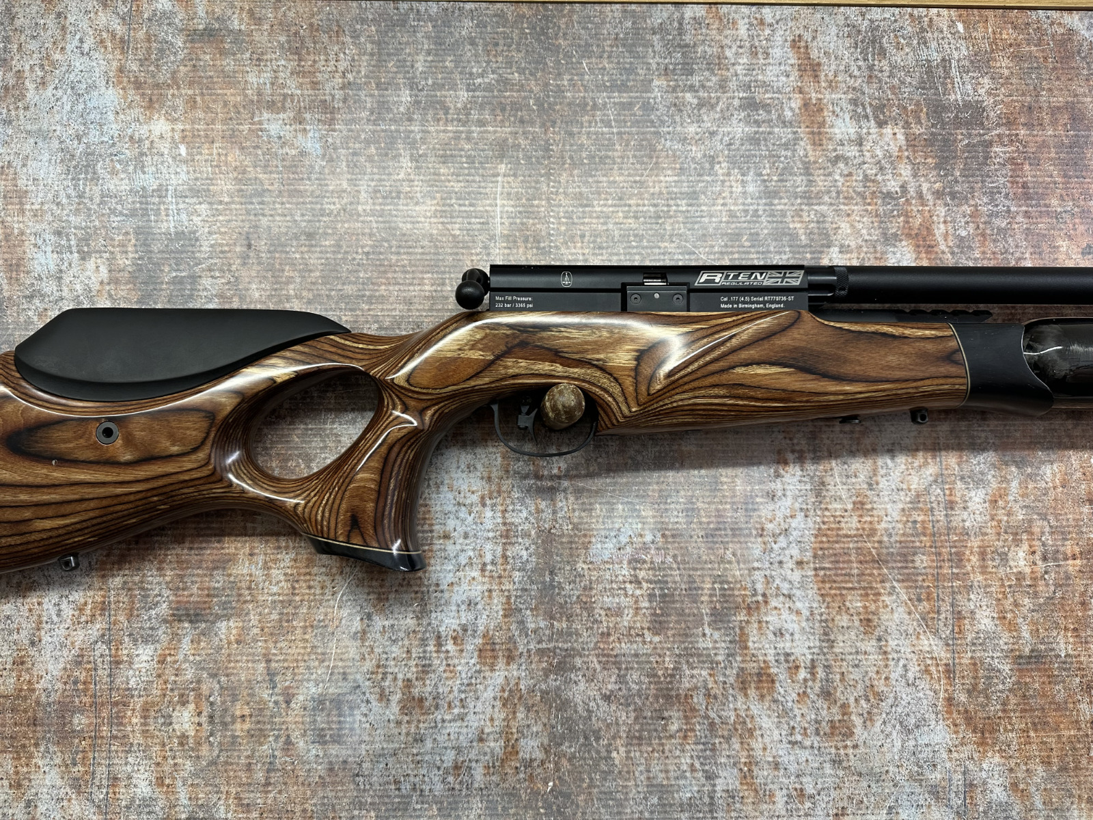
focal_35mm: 24
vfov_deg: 56.8
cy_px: 410
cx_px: 546
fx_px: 758
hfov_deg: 71.6
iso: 160
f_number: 1.8
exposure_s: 1/100
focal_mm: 6.9
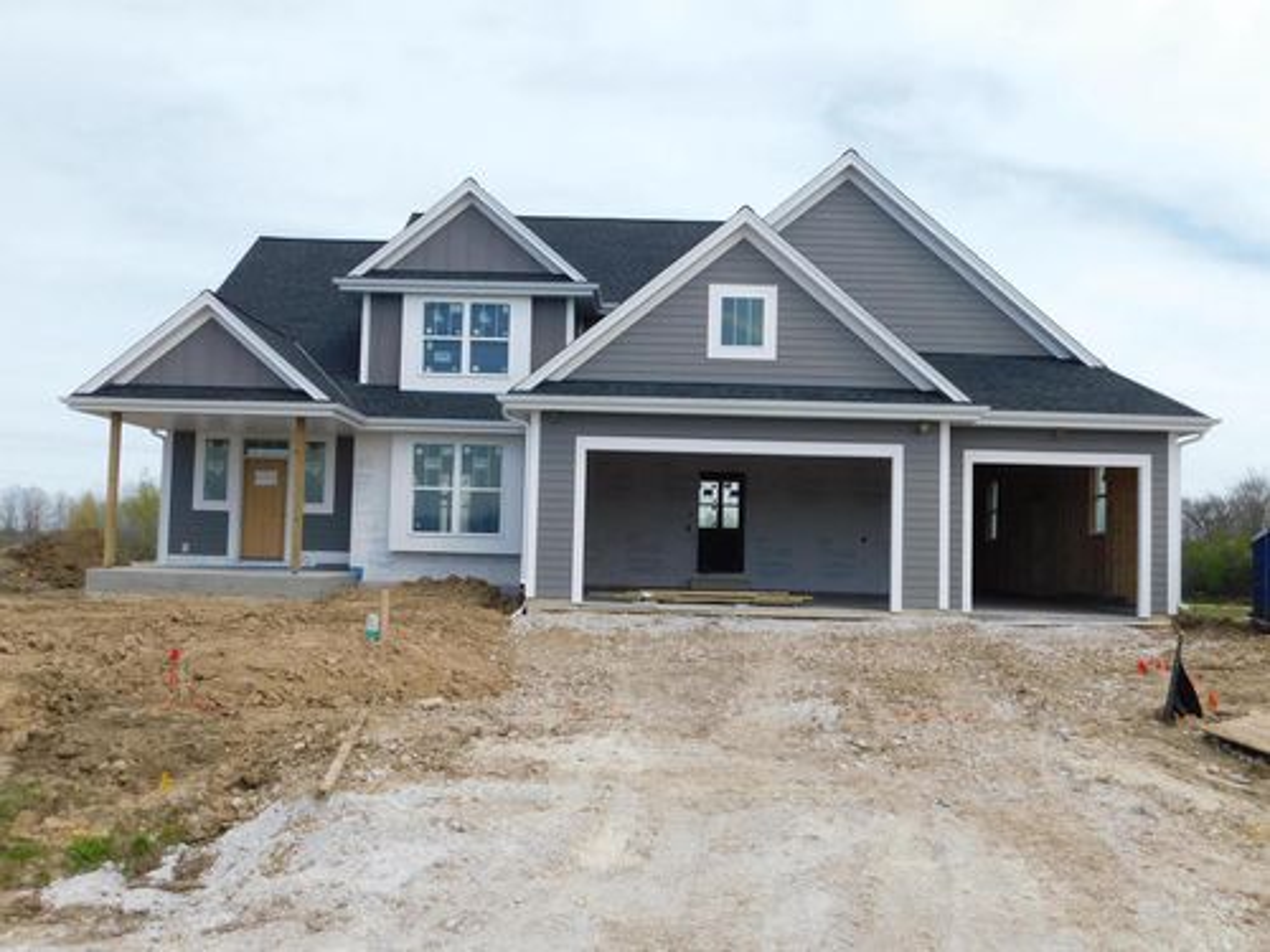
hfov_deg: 51.4
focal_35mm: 36
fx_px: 1321
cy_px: 476
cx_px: 635
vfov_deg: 39.7
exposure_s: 1/1000
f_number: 3.5
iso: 125
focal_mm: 6.3
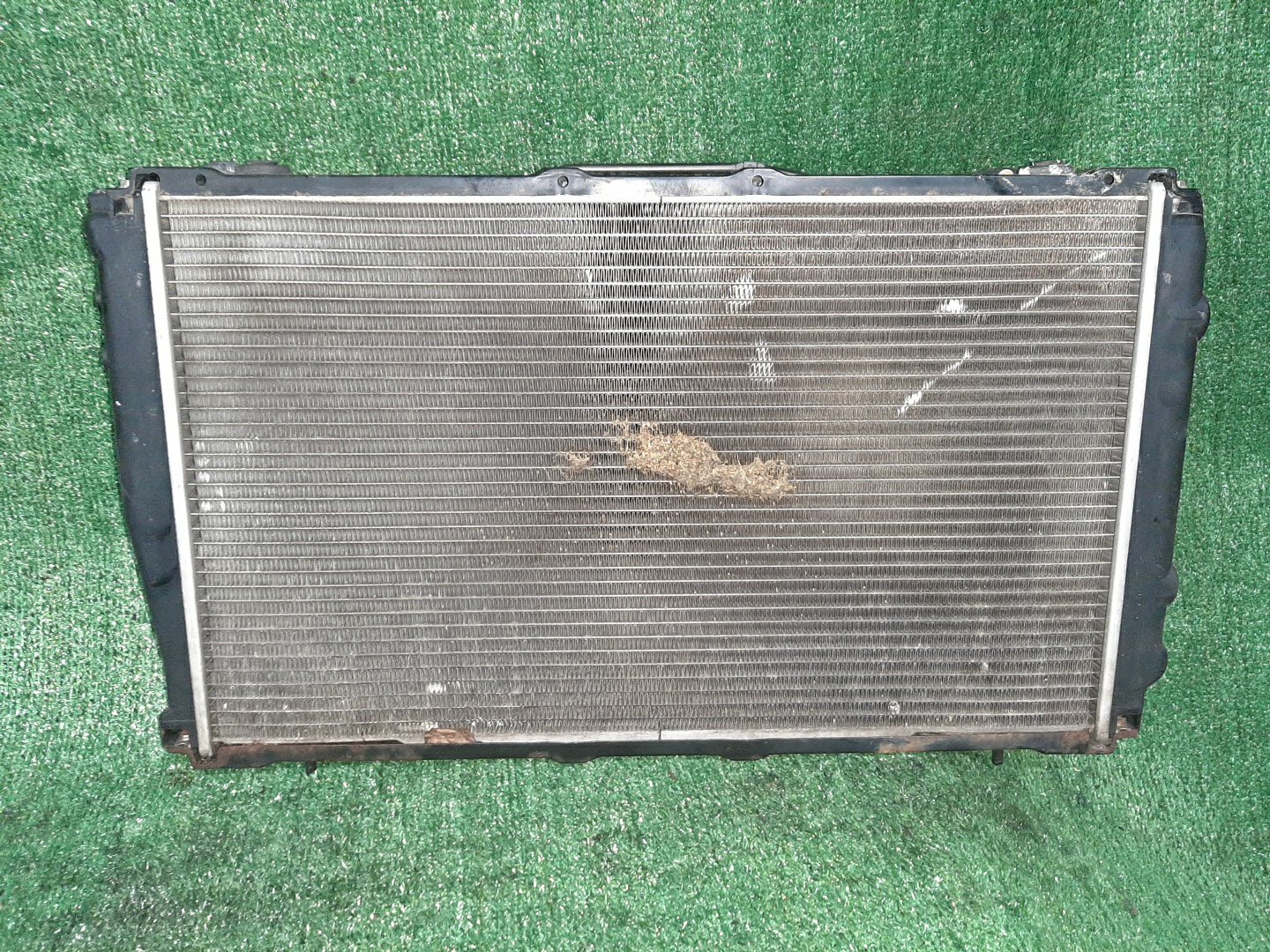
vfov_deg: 53.1
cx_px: 635
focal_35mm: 26
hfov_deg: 67.3
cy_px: 476
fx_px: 954
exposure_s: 1/20
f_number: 1.7
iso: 547
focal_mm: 3.93
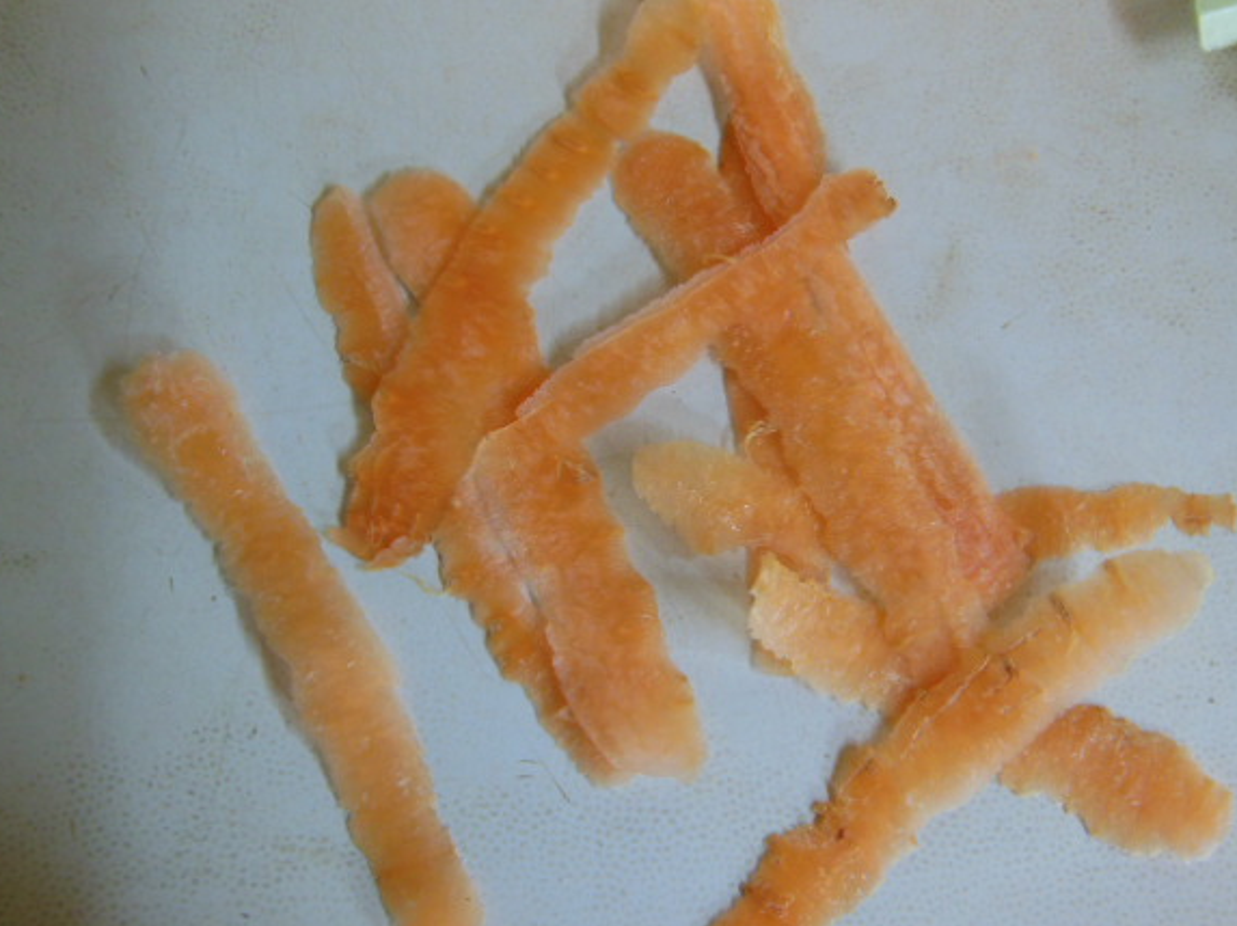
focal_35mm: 38
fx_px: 1357
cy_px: 499
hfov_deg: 49.0
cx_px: 658
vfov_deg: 37.7
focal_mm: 6
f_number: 3.9
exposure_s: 1/10
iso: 400
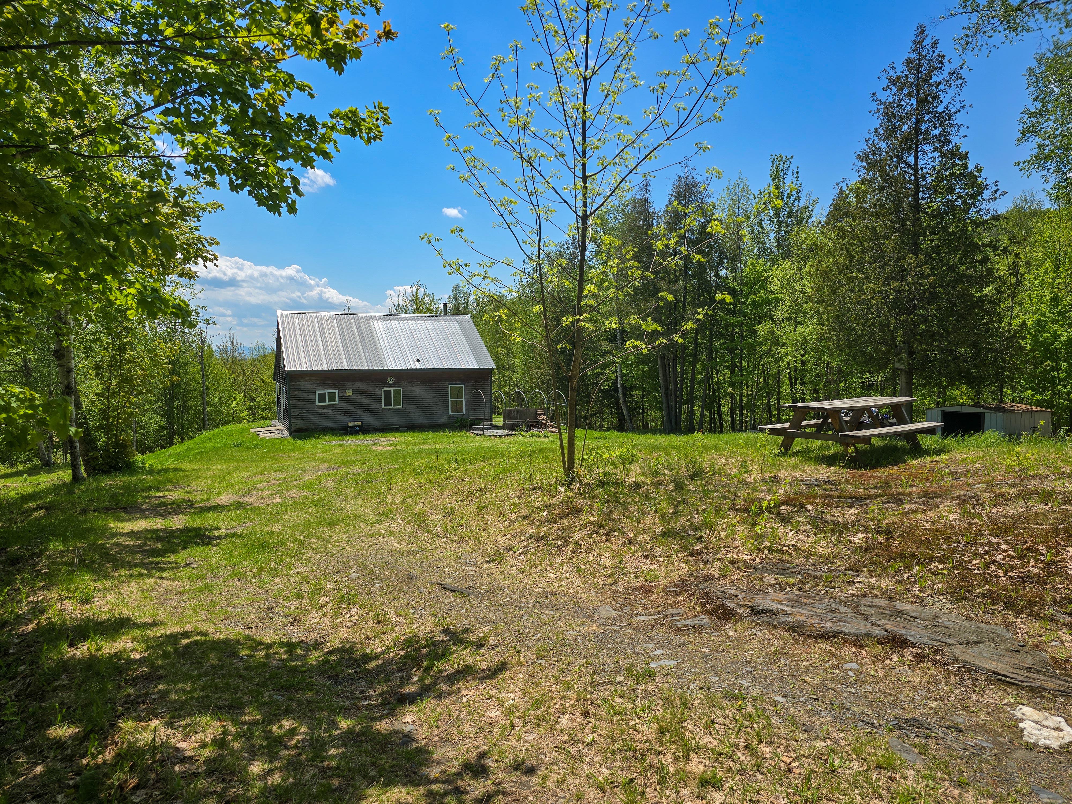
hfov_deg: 73.9
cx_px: 536
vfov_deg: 58.9
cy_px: 402
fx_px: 712
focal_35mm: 23
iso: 12
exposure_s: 1/900
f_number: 1.7
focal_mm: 6.3
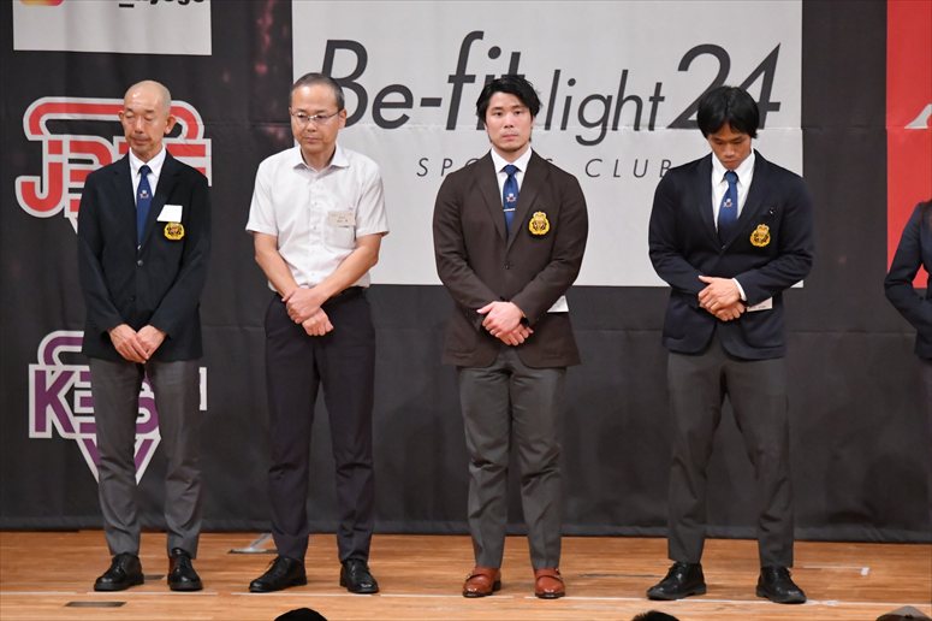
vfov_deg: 5.1
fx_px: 6987
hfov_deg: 7.6
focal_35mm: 270
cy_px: 310
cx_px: 466
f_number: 5.6
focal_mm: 180
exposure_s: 1/400
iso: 8000
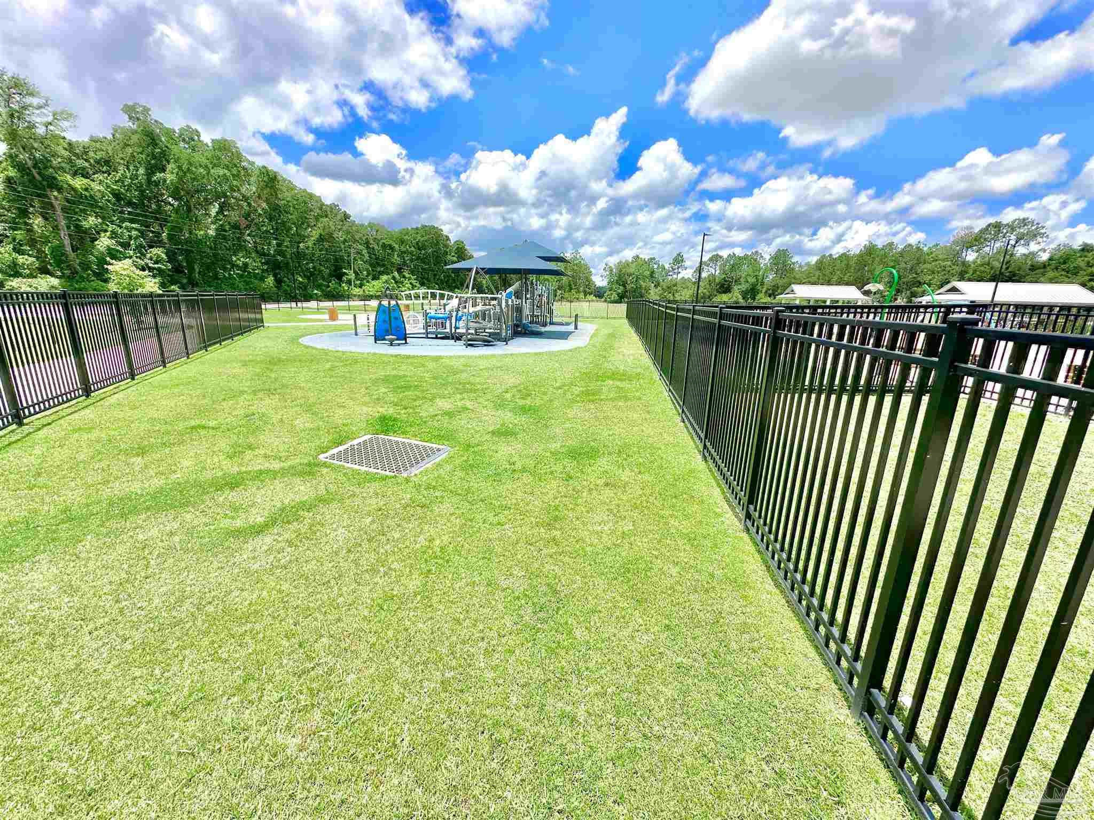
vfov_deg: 85.7
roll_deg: -1.9
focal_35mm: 14
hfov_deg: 102.1
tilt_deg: -14.0
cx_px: 547
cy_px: 410
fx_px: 442
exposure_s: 1/2020
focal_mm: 2.22
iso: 40
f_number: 2.2
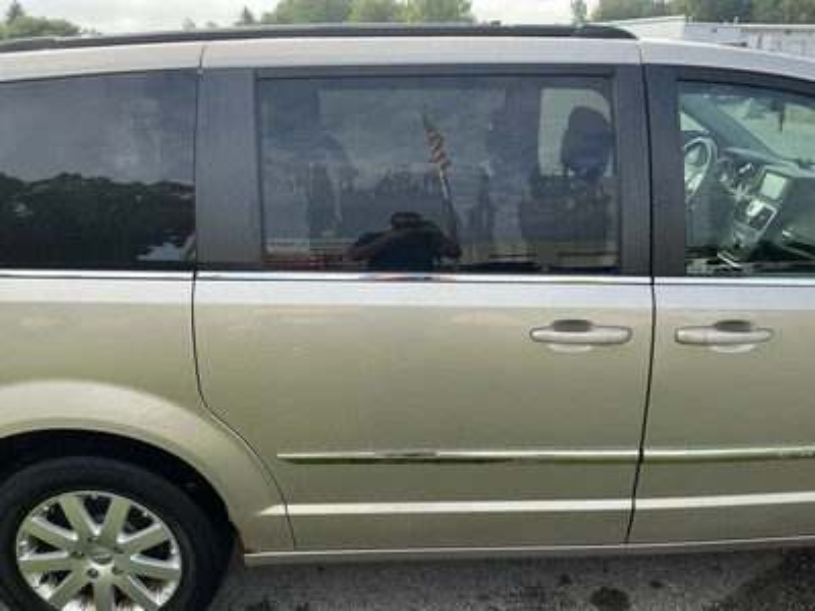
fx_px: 659
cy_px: 306
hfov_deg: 63.4
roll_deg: +2.2
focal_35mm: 28
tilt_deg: -18.6
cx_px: 408
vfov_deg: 49.7
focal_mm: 3
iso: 25
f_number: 1.8
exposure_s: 1/457
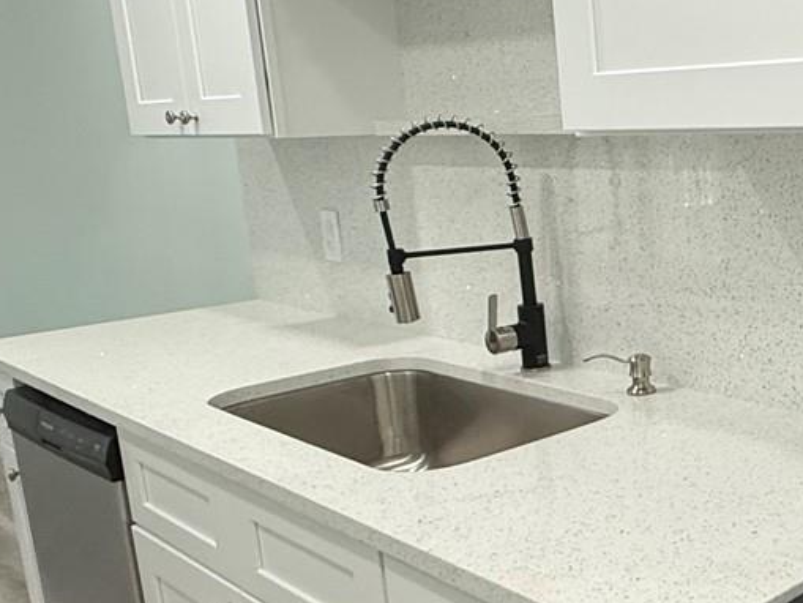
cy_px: 300
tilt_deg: -8.9
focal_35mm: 44
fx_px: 1021
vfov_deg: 32.9
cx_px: 858
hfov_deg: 37.0
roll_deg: +1.5
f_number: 2.2
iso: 160
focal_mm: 2.22
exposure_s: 1/120
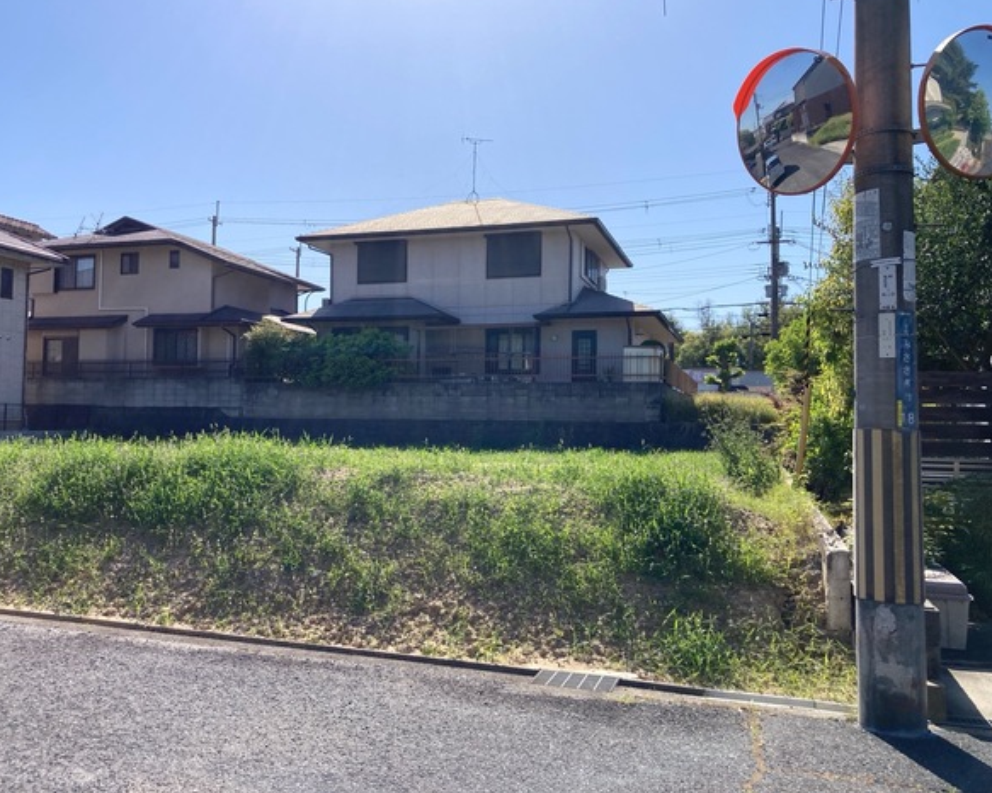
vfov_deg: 48.5
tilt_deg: +0.8
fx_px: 880
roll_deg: -1.7
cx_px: 453
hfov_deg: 58.7
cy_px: 386
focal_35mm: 30
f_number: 1.8
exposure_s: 1/2857
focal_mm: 3.99
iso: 25
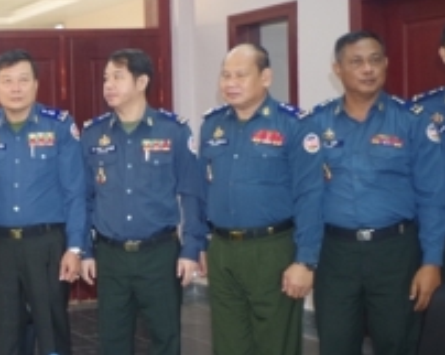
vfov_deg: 22.1
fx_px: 907
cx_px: -90
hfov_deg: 24.9
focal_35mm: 69
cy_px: 227
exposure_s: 1/15
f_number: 3.5
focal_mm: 18
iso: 400
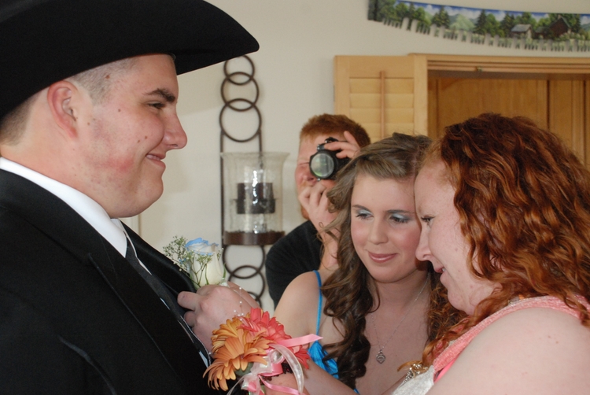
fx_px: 861
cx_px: 295
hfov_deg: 37.8
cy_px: 198
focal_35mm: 52
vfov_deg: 25.8
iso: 1600
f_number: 5.6
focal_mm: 35
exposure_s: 1/125
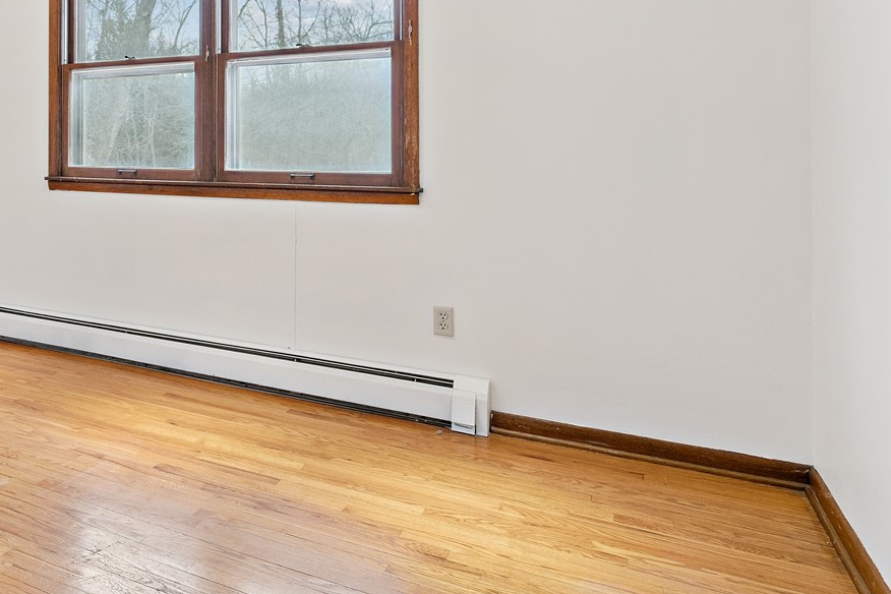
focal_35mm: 31
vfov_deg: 41.1
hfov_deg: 50.5
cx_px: 29
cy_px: 146
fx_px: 767
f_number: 8
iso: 400
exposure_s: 1/40
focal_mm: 16
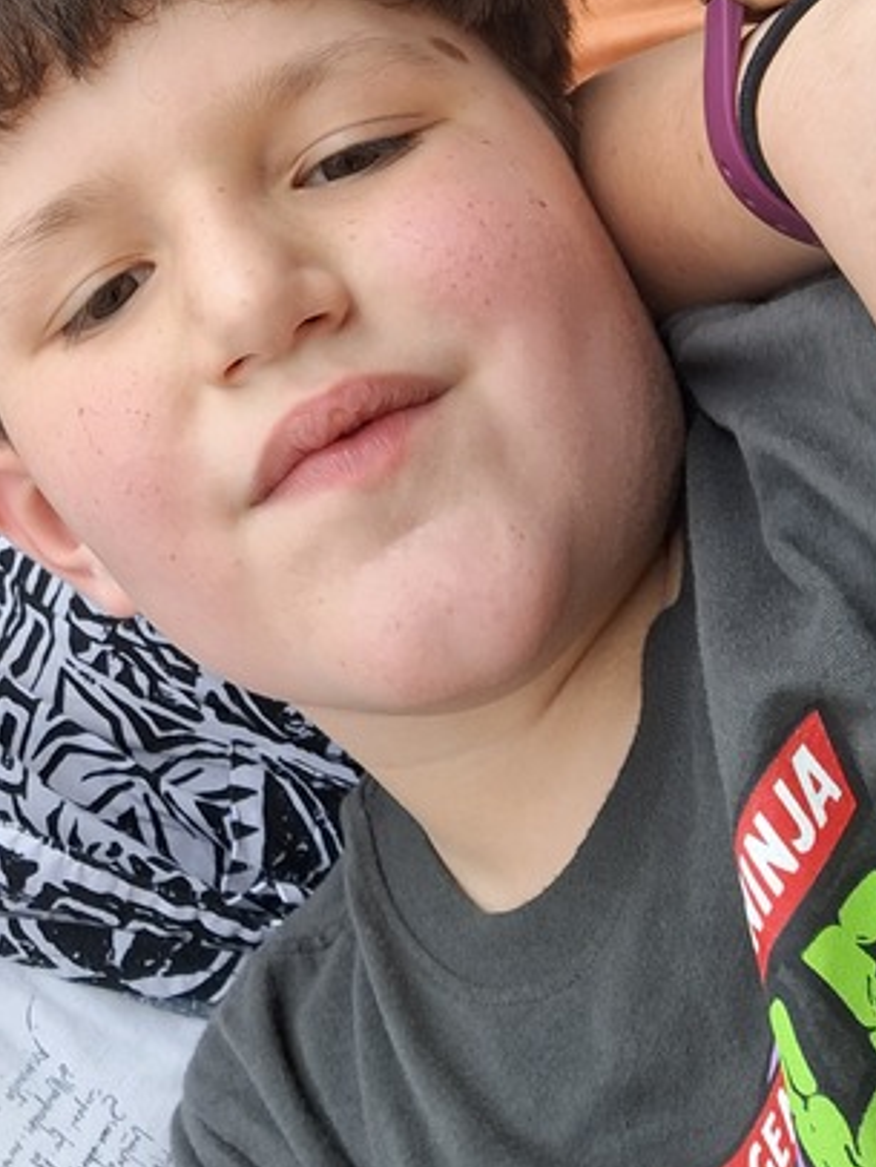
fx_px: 2123
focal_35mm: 63
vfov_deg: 29.2
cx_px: -49
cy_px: 63
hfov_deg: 22.2
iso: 50
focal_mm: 3.72
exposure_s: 1/320
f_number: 2.2
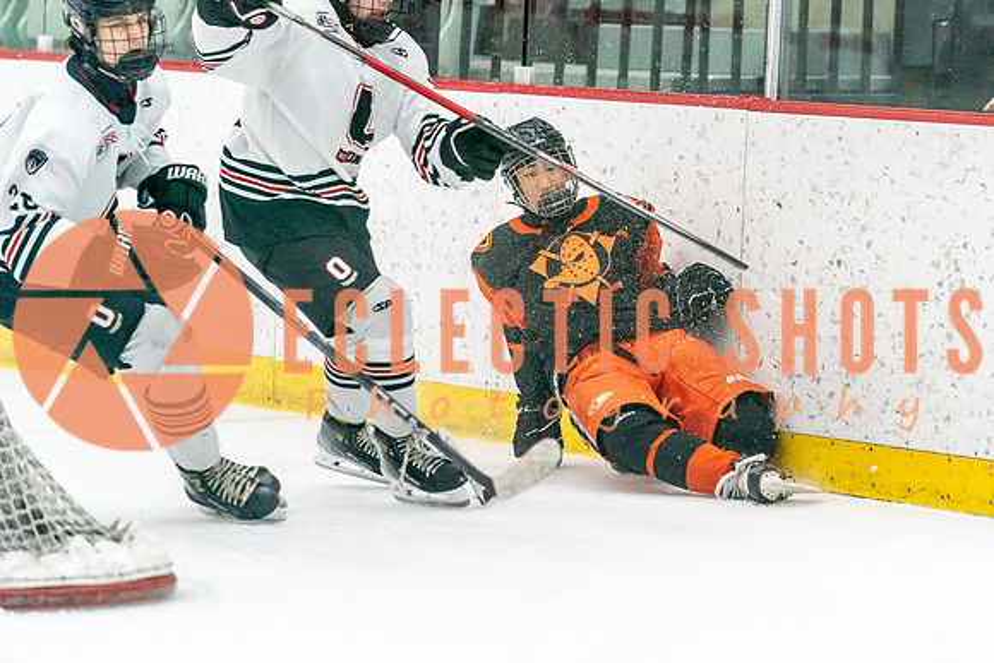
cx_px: 622
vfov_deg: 5.5
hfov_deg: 8.2
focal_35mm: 252
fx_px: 6964
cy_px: 409
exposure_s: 1/1250
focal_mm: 200
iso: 3200
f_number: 2.8
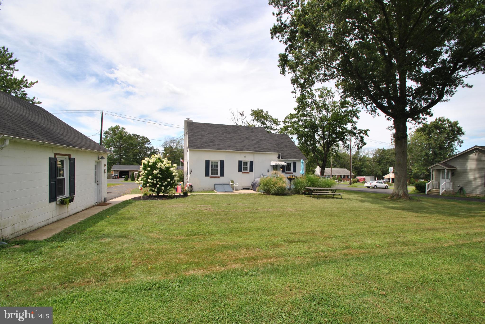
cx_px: 242
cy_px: 162
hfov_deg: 100.3
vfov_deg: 77.5
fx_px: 202
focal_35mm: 15
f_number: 8
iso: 100
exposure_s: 1/250
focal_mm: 10
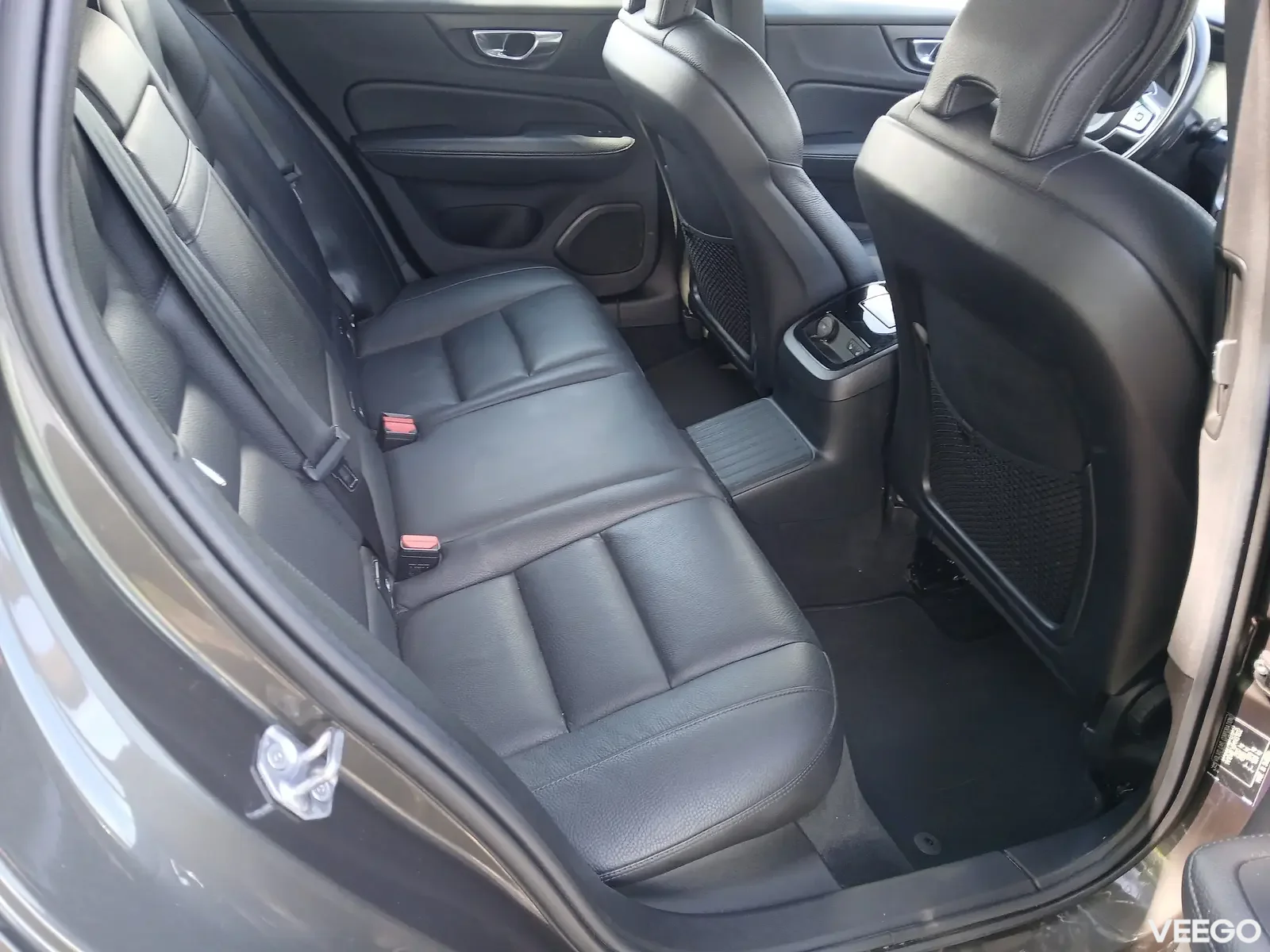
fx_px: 954
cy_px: 476
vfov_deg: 53.1
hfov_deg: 67.3
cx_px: 635
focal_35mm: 26
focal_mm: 3.98
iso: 125
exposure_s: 1/50
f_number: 1.8
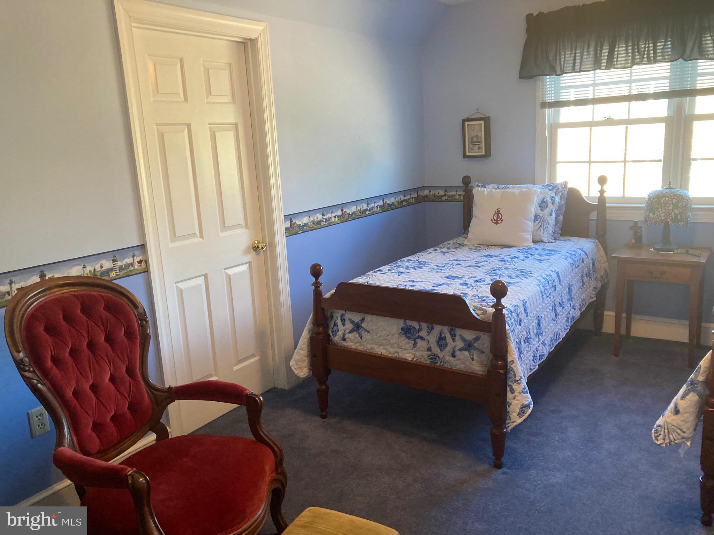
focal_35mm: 28
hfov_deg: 63.4
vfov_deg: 49.7
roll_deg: +2.8
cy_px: 268
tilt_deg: -12.8
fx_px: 578
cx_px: 357
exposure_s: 1/60
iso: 160
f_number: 1.8
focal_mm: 3.99
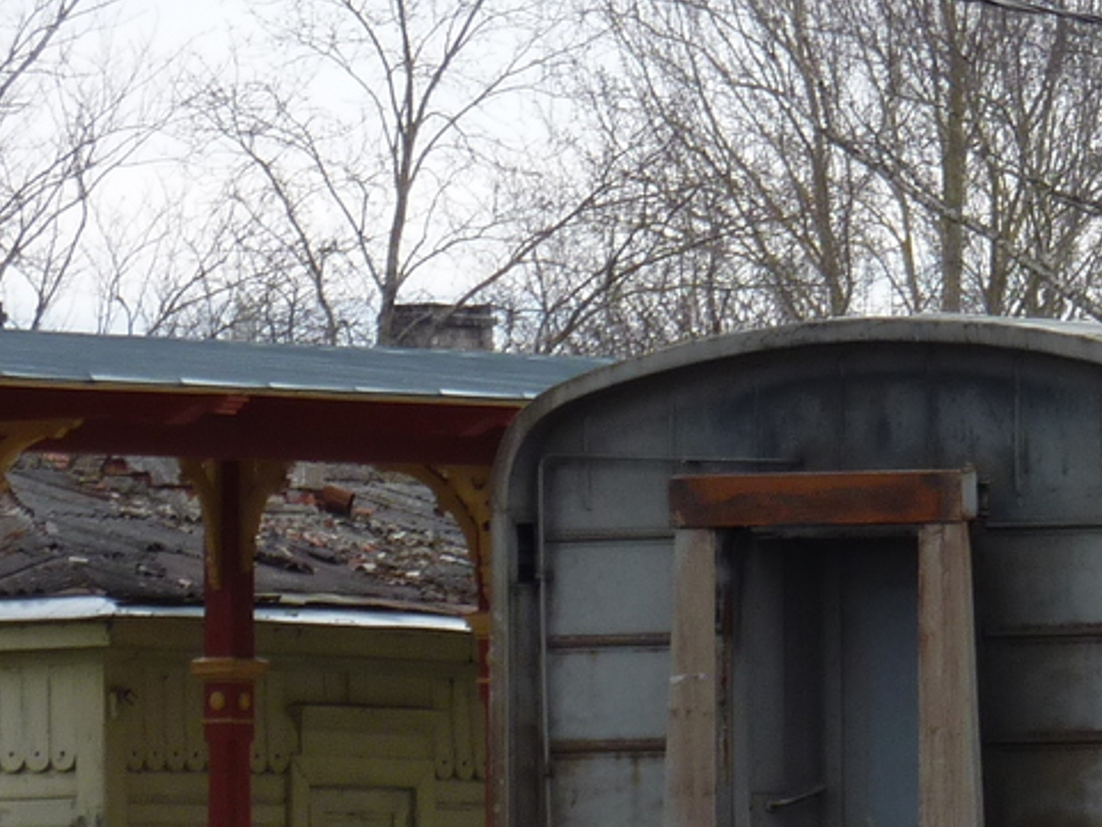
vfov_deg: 3.5
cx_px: 1746
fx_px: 13565
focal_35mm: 426
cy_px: 1038
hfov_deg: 4.6
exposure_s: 1/200
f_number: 4.4
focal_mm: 21
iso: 80
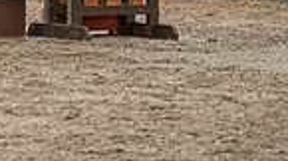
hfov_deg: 3.7
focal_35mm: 575
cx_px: -133
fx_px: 4384
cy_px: -180
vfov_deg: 2.1
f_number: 5.6
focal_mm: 137
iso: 1250
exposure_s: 1/1250
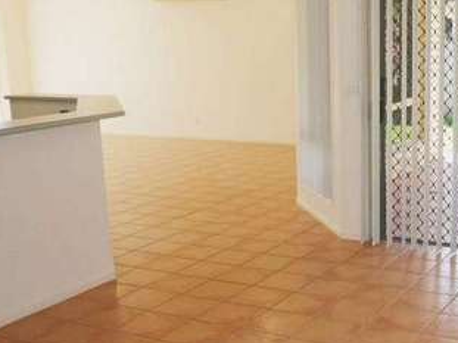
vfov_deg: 26.8
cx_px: 378
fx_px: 714
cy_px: 236
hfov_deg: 34.3
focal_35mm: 54
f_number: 2.8
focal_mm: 4.6
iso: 100
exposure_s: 1/60
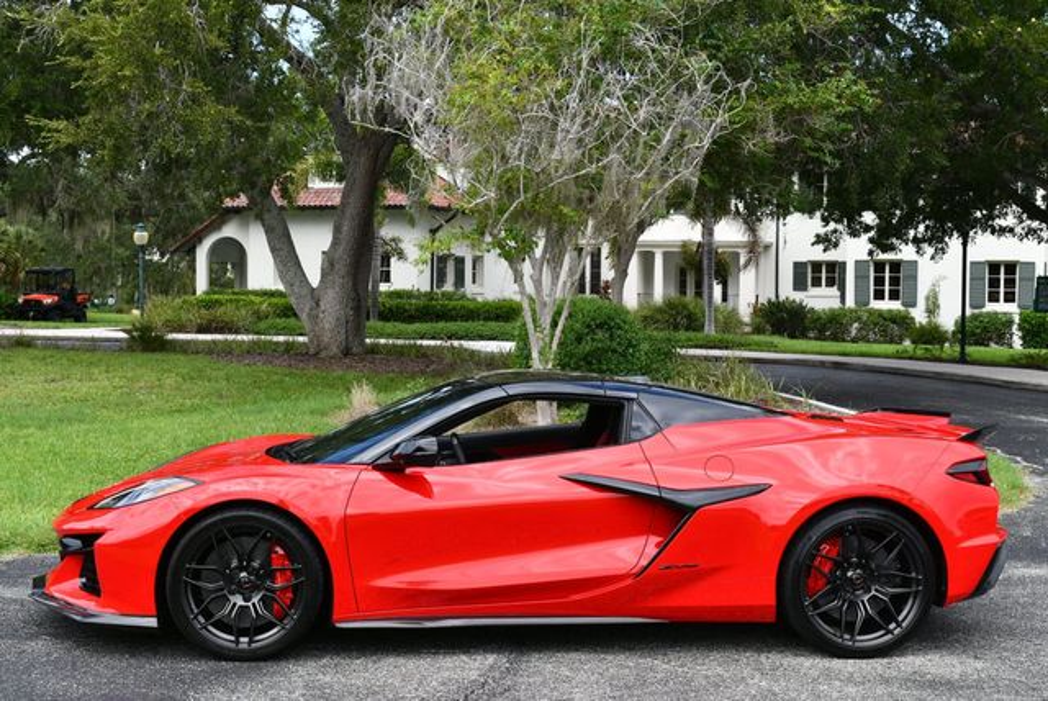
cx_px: 524
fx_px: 1399
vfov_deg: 28.1
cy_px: 350
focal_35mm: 48
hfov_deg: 41.1
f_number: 8
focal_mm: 24
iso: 200
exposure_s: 1/250
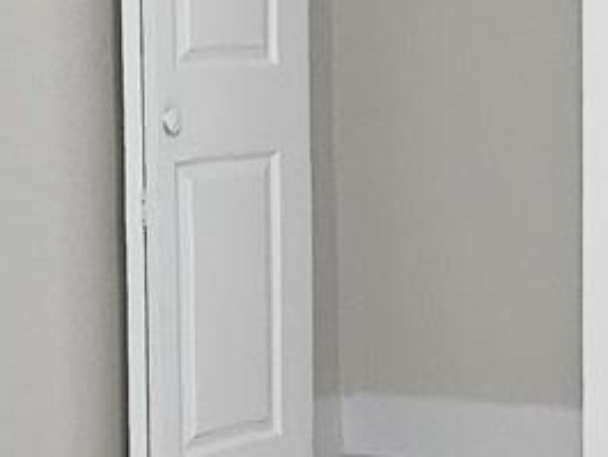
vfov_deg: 10.7
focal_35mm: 139
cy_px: 292
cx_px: 785
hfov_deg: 13.7
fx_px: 2443
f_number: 1.8
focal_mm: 5.4
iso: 1250
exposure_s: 1/240
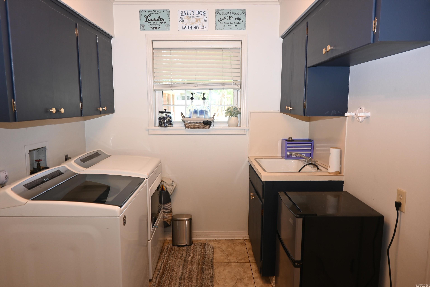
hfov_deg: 73.7
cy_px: 144
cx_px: 215
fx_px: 287
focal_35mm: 24
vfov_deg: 53.1
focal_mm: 16
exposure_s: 1/60
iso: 280
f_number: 4
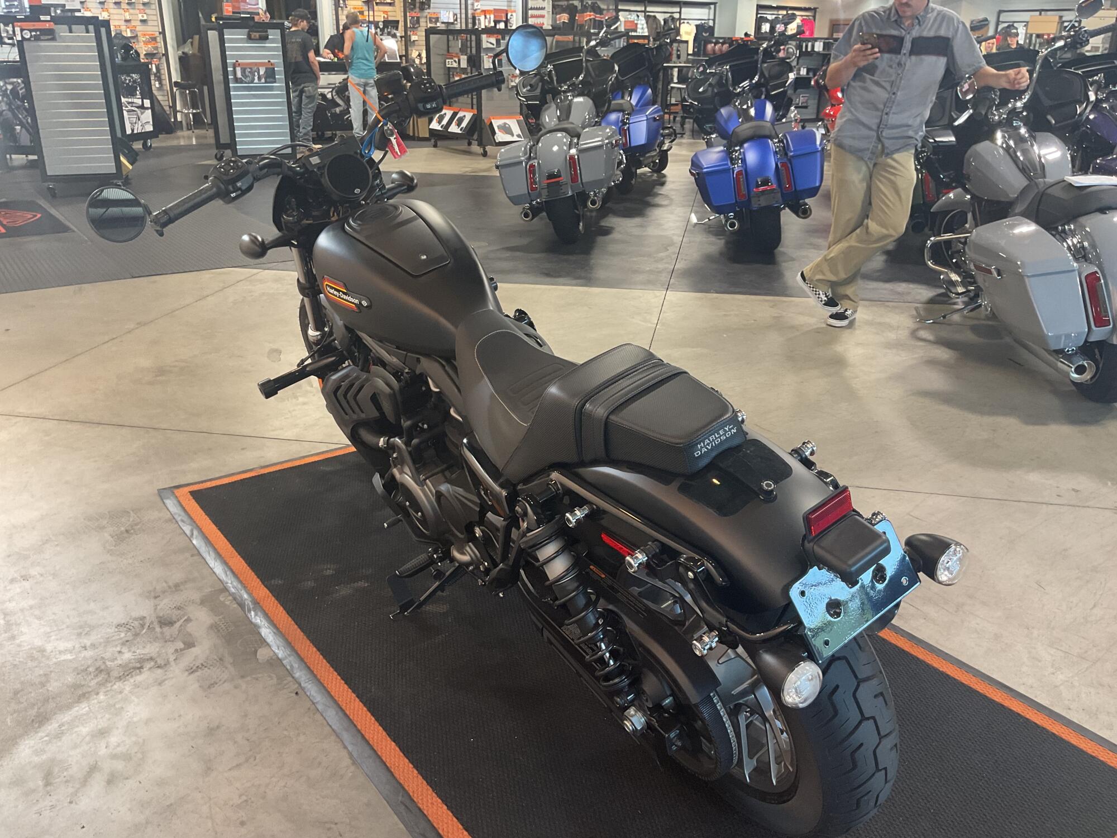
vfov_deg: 48.2
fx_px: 936
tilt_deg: -22.0
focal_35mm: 29
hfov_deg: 61.7
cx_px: 558
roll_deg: +0.9
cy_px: 419
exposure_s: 1/50
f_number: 1.8
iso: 125
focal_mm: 3
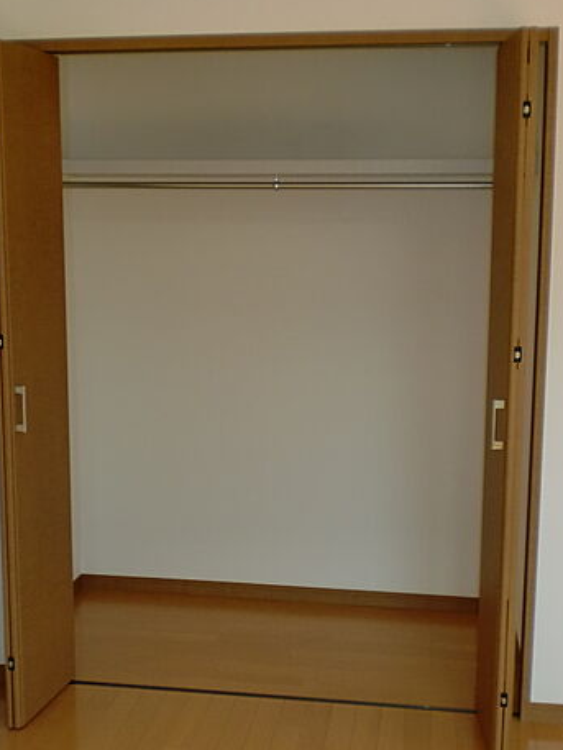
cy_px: 382
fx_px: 1062
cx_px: 272
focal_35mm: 49
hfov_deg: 29.7
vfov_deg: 38.9
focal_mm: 6.3
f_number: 3.1
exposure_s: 1/60
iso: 125
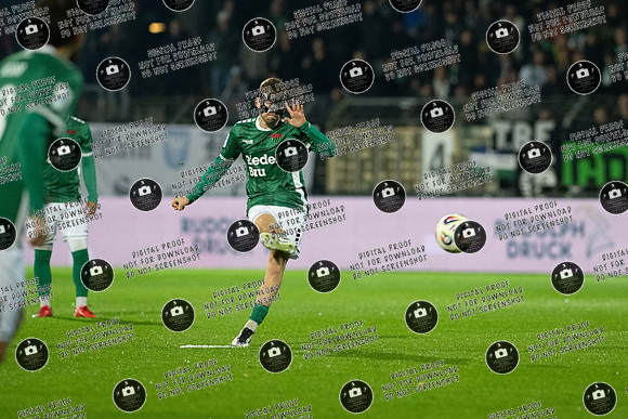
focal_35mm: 440
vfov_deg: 3.1
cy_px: 186
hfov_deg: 4.7
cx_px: 353
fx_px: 7675
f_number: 3.5
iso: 4000
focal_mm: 300
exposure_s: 1/1250
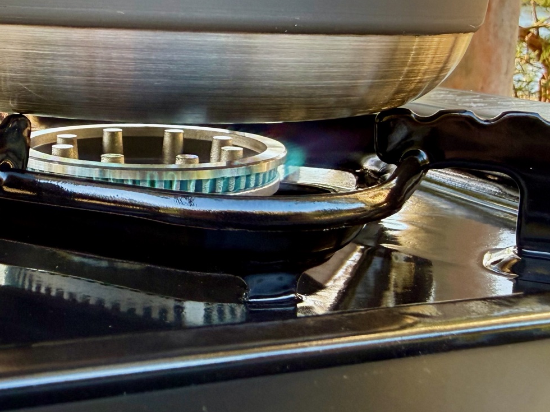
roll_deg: -2.1
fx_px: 779
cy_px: 122
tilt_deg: -9.8
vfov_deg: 29.4
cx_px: 180
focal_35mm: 49
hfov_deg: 38.4
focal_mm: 2.22
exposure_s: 1/99
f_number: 2.2
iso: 250
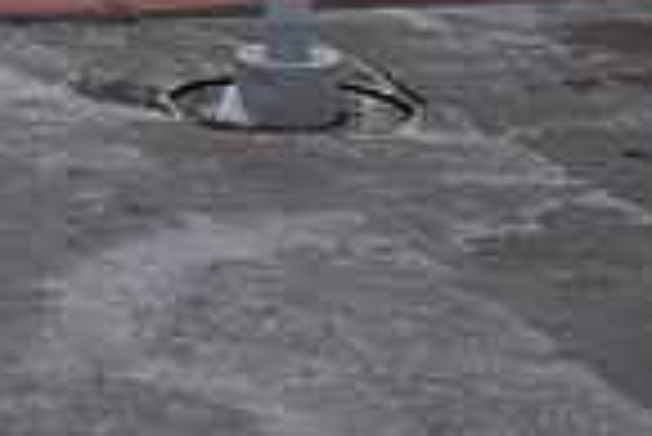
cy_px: -267
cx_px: -139
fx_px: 2611
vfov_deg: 9.2
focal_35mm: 144
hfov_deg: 13.8
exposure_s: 1/500
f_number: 11
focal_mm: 36
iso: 400
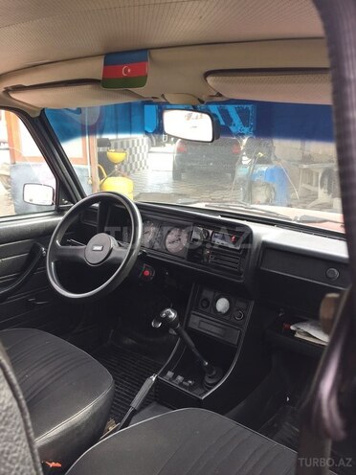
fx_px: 398
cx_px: 178
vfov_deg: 61.7
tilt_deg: -13.7
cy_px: 238
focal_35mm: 29
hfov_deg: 48.2
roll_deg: +0.6
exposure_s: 1/100
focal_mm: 4.15
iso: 40
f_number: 2.2
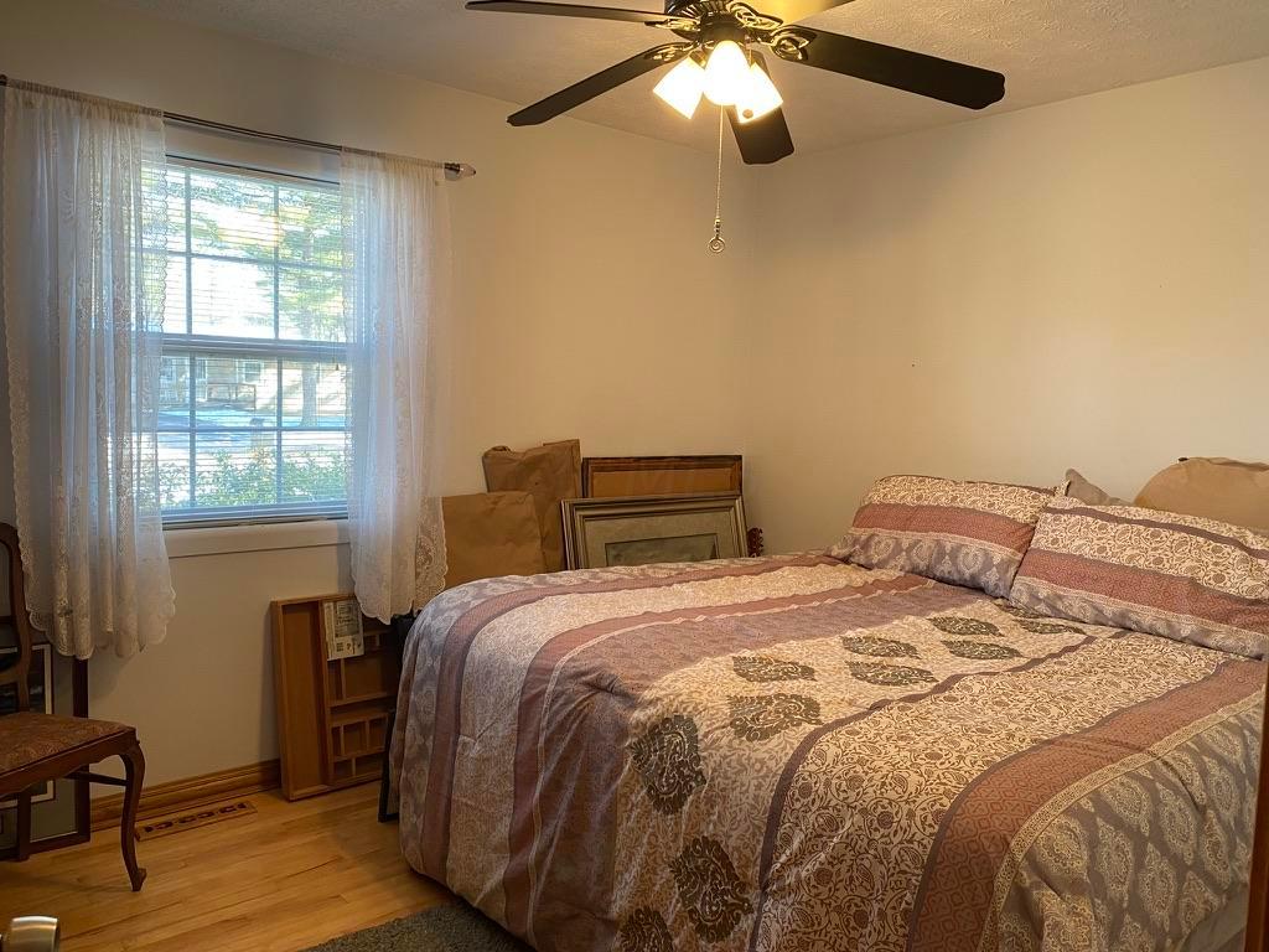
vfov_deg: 53.1
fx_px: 953
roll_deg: -1.7
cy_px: 476
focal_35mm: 26
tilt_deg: -6.1
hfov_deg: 67.3
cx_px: 634
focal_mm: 4.25
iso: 80
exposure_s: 1/60
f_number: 1.8
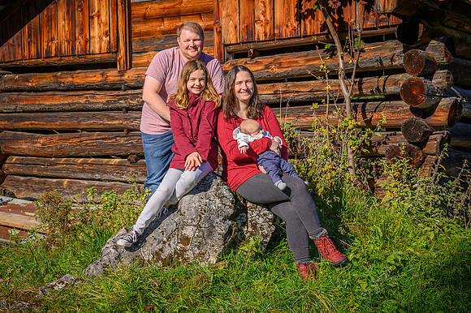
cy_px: 156
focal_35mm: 70
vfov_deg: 19.4
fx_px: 915
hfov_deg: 28.9
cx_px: 236
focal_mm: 70
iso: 100
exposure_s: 1/500
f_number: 6.3
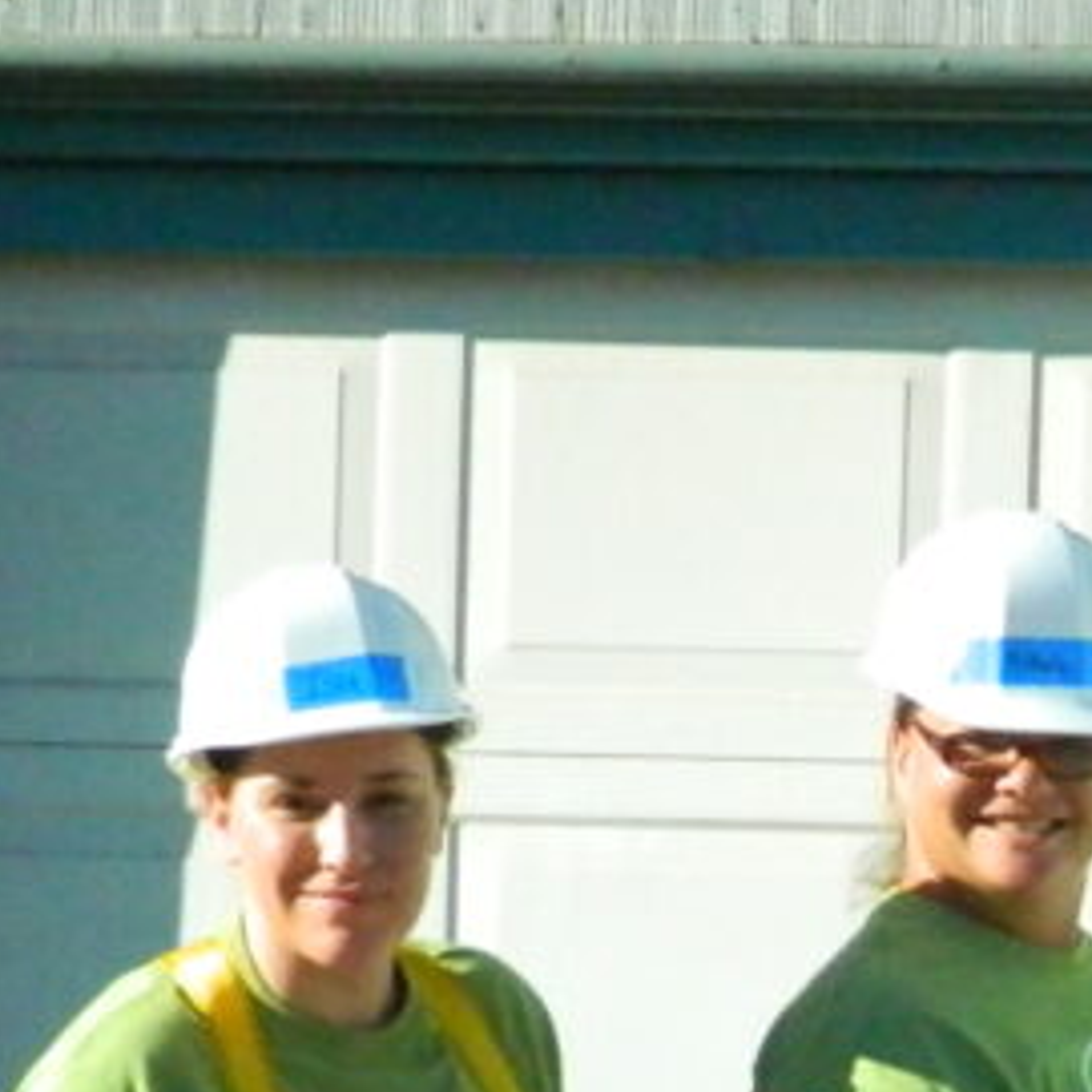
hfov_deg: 12.2
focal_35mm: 137
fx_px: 4890
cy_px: 1342
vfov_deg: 12.4
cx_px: 1612
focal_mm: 6.2
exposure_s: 1/1000
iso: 800
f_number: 9.4
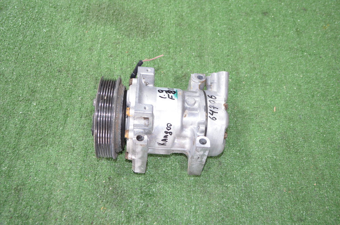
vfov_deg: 39.8
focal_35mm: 33
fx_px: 311
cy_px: 112
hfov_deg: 57.3
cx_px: 170
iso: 1250
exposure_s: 1/60
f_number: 4
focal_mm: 22
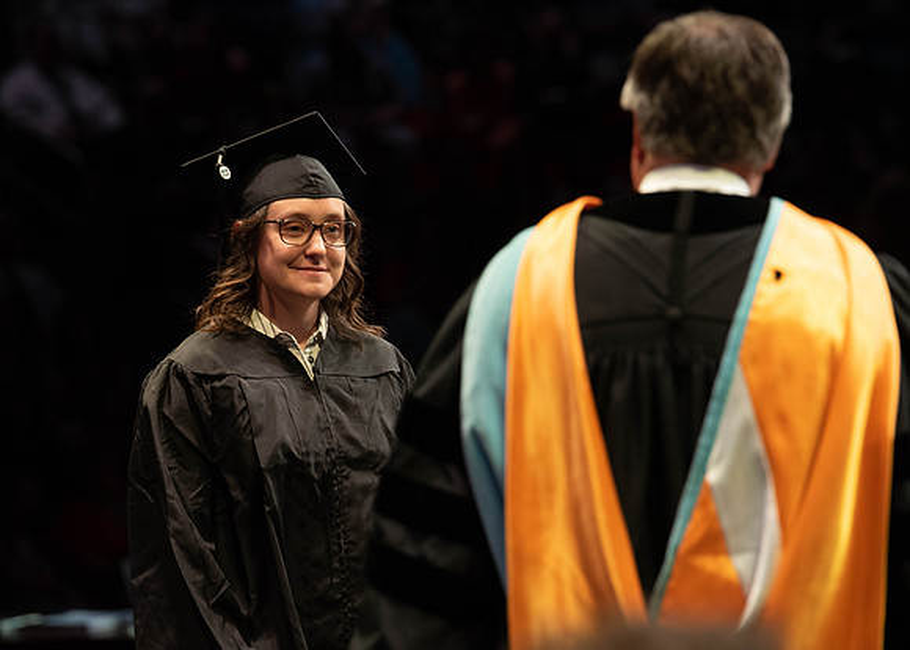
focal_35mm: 212
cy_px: 325
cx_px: 436
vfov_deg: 6.8
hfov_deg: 9.5
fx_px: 5483
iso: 1600
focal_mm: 200
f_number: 4.5
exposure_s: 1/320
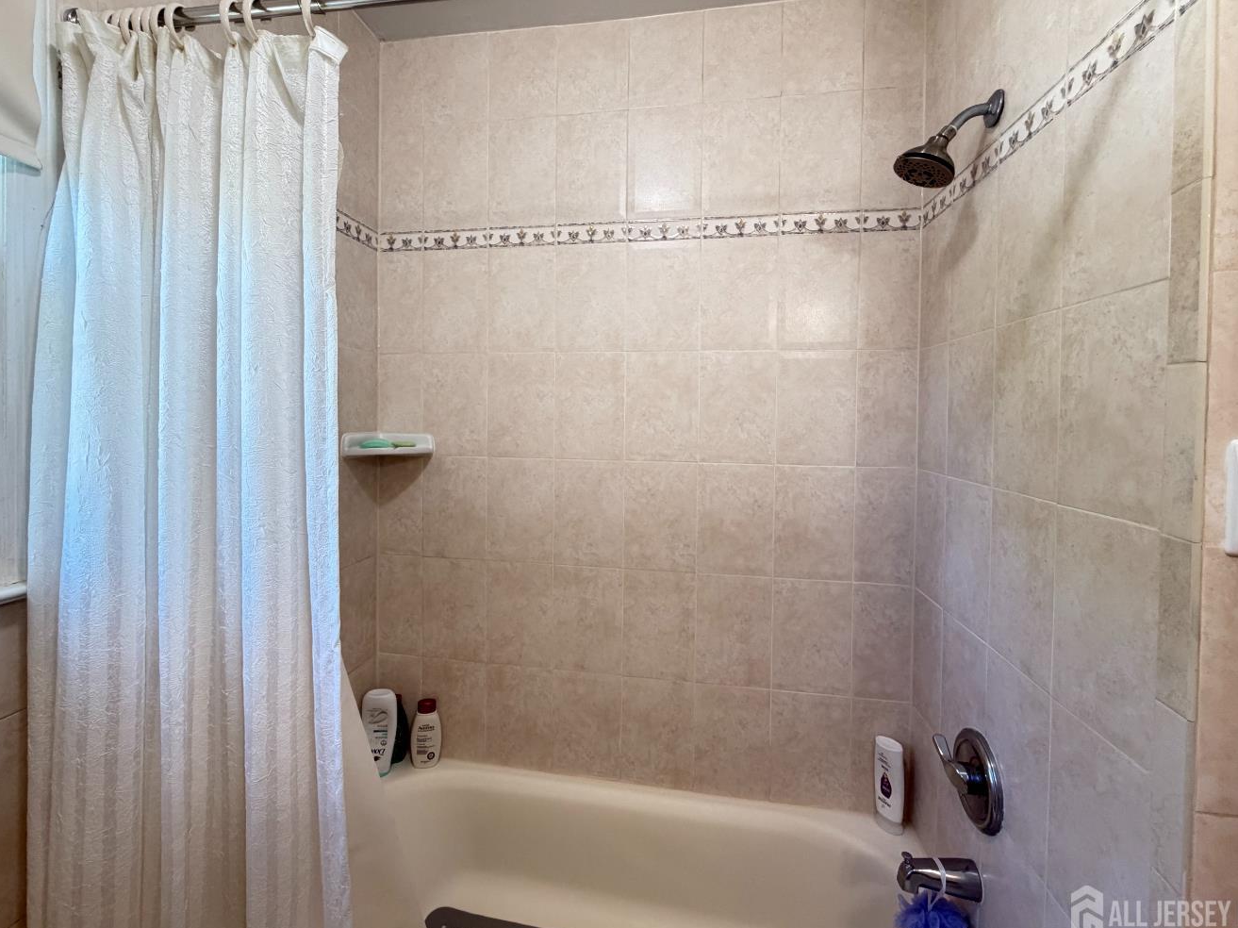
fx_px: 572
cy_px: 424
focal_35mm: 16
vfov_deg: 77.9
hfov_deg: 94.5
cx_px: 597
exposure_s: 1/60
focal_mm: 2.22
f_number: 2.2
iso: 250
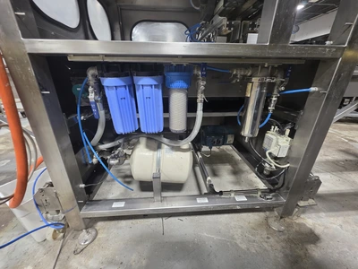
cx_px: 179
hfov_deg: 106.2
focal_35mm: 13
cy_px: 134
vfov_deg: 89.9
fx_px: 134
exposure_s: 1/60
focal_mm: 2.2
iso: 160
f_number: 1.9
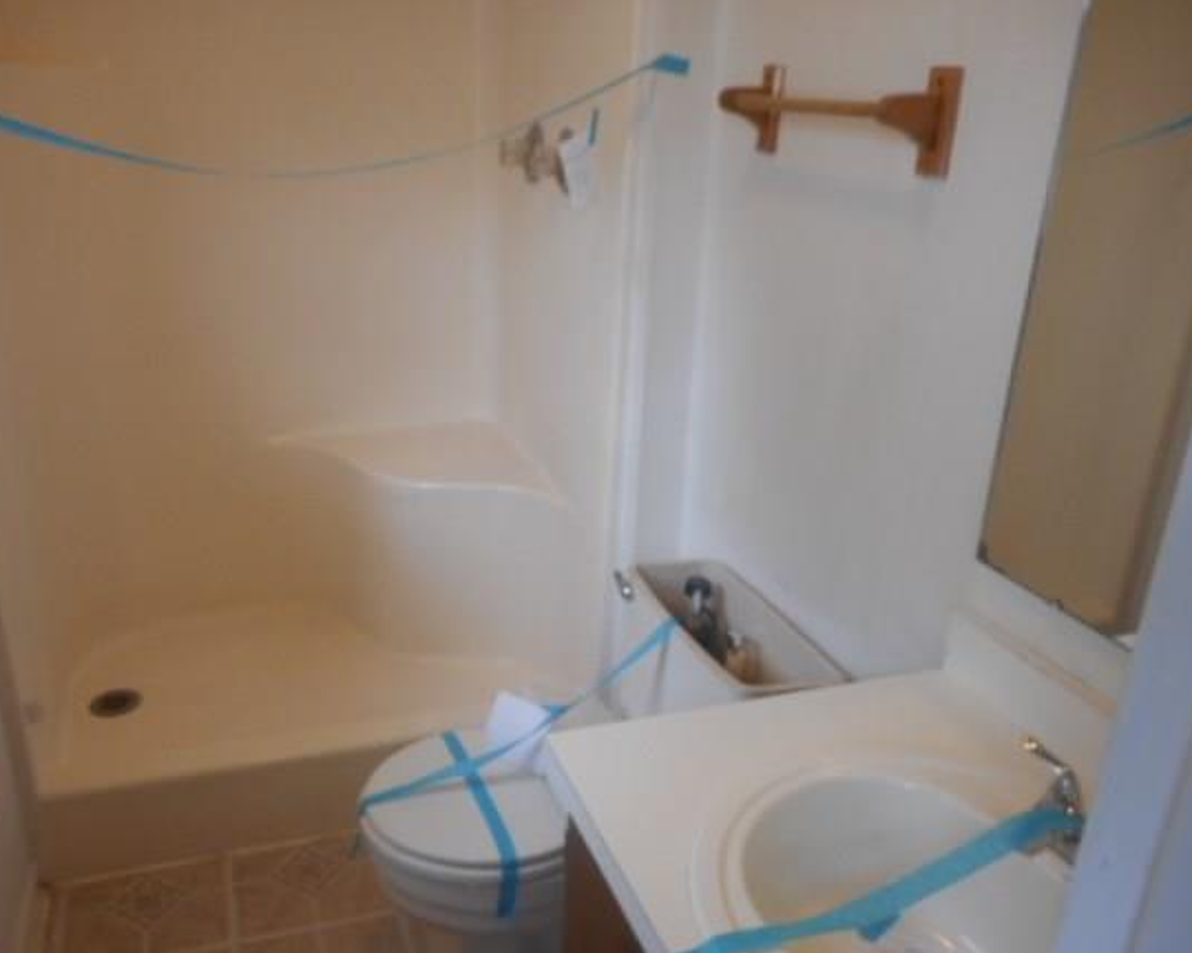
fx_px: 1023
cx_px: 515
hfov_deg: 60.2
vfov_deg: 49.9
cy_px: 511
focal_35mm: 29
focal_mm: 4.5
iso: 140
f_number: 3.7
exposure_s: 1/30
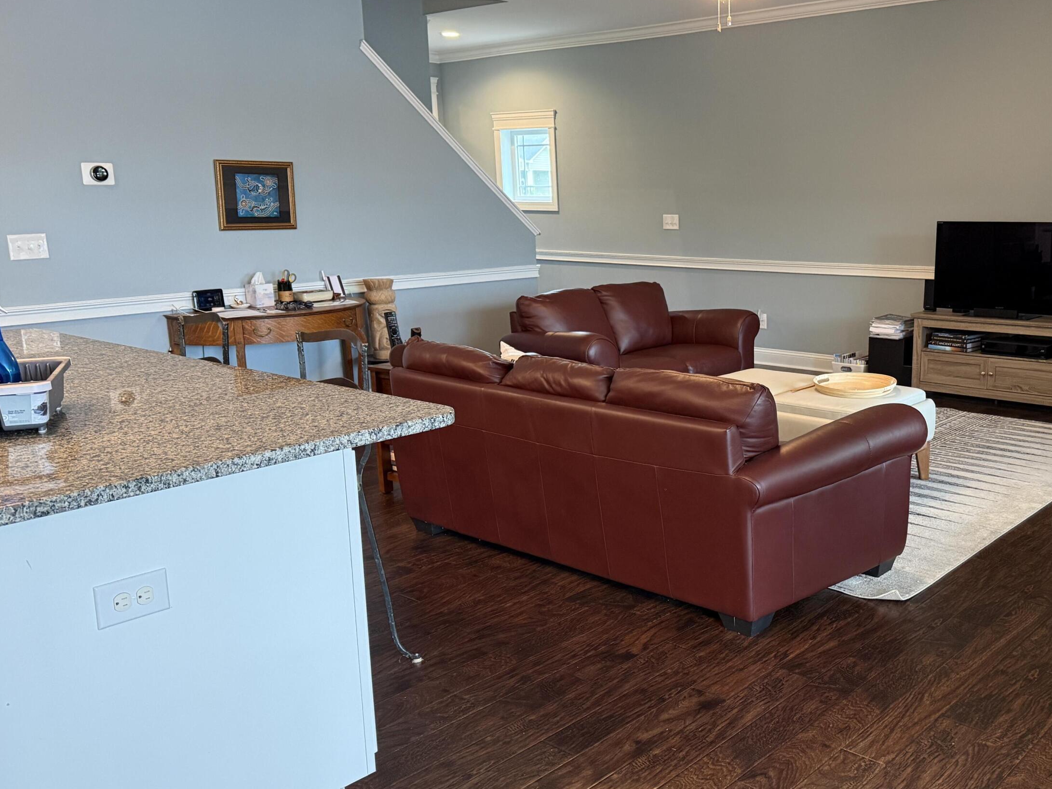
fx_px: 1003
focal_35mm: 33
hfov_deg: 54.2
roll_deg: +0.7
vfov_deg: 42.9
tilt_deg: -12.0
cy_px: 391
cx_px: 708
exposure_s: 1/60
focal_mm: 6.76
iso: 400
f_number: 1.78
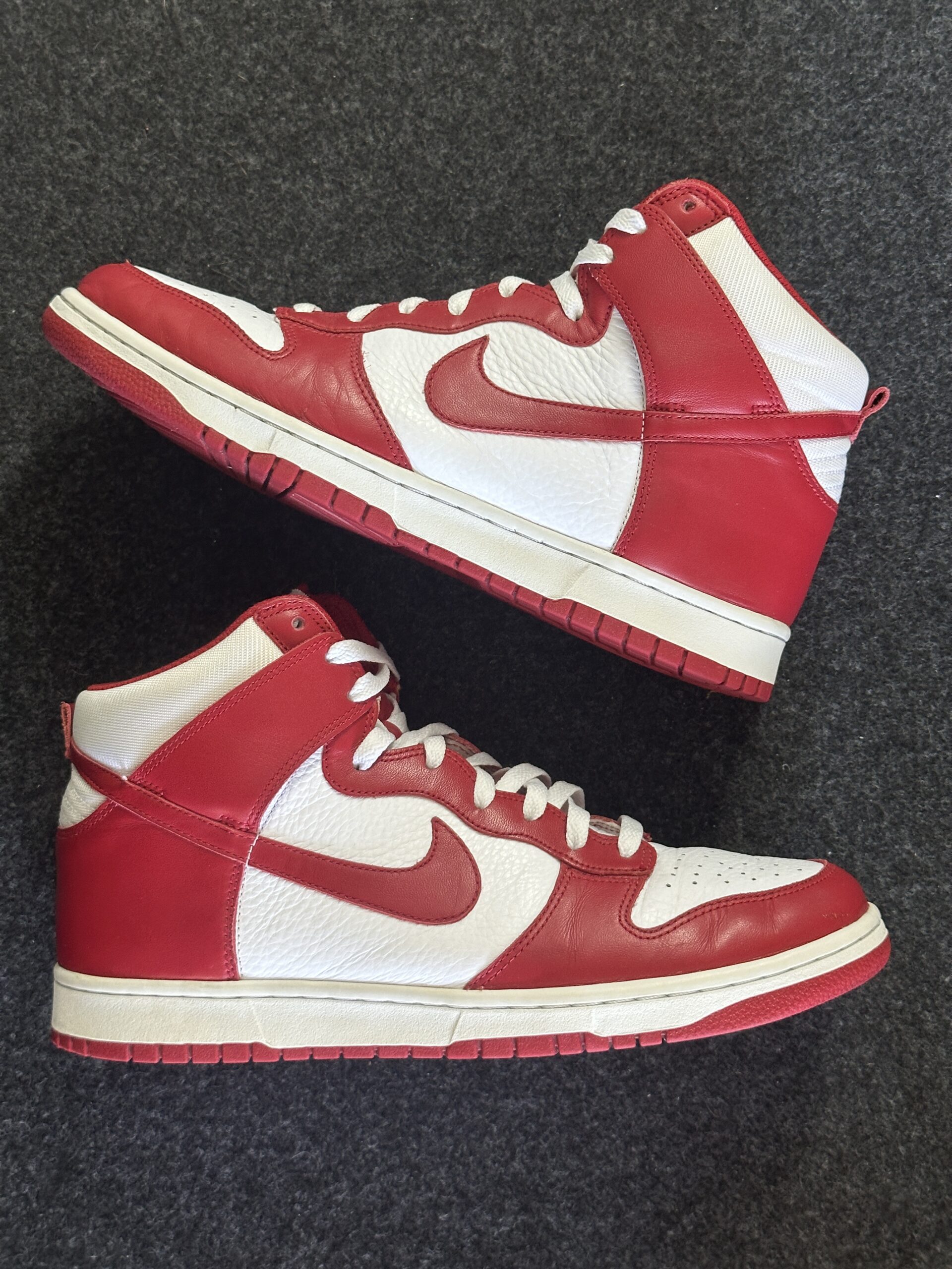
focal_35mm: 48
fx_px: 1760
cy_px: 634
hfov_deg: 30.3
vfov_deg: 39.7
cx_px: 476
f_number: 1.78
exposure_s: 1/50
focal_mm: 6.86
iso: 160
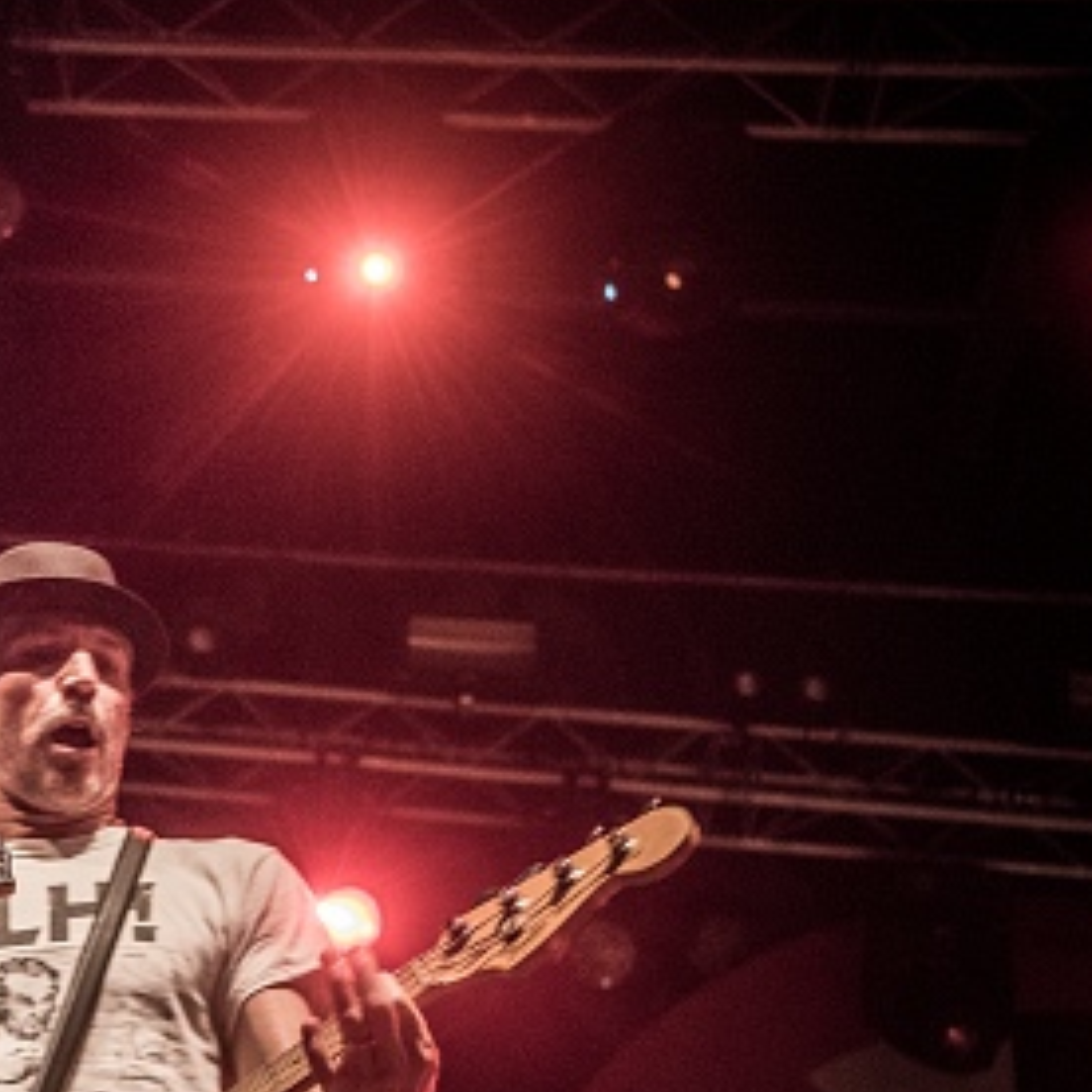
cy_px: 797
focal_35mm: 80
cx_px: -146
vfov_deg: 21.5
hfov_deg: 20.5
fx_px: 2855
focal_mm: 36
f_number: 2.8
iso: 800
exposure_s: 1/100
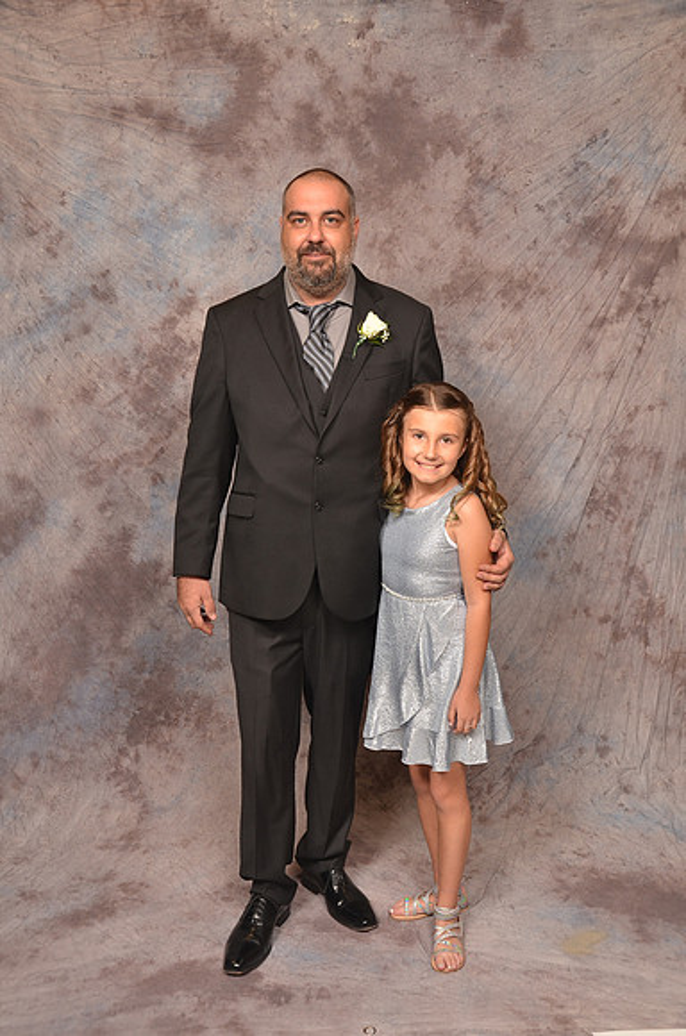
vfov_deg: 51.4
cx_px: 343
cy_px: 518
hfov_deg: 35.3
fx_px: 1077
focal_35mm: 38
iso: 200
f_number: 5.6
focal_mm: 25
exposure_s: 1/60
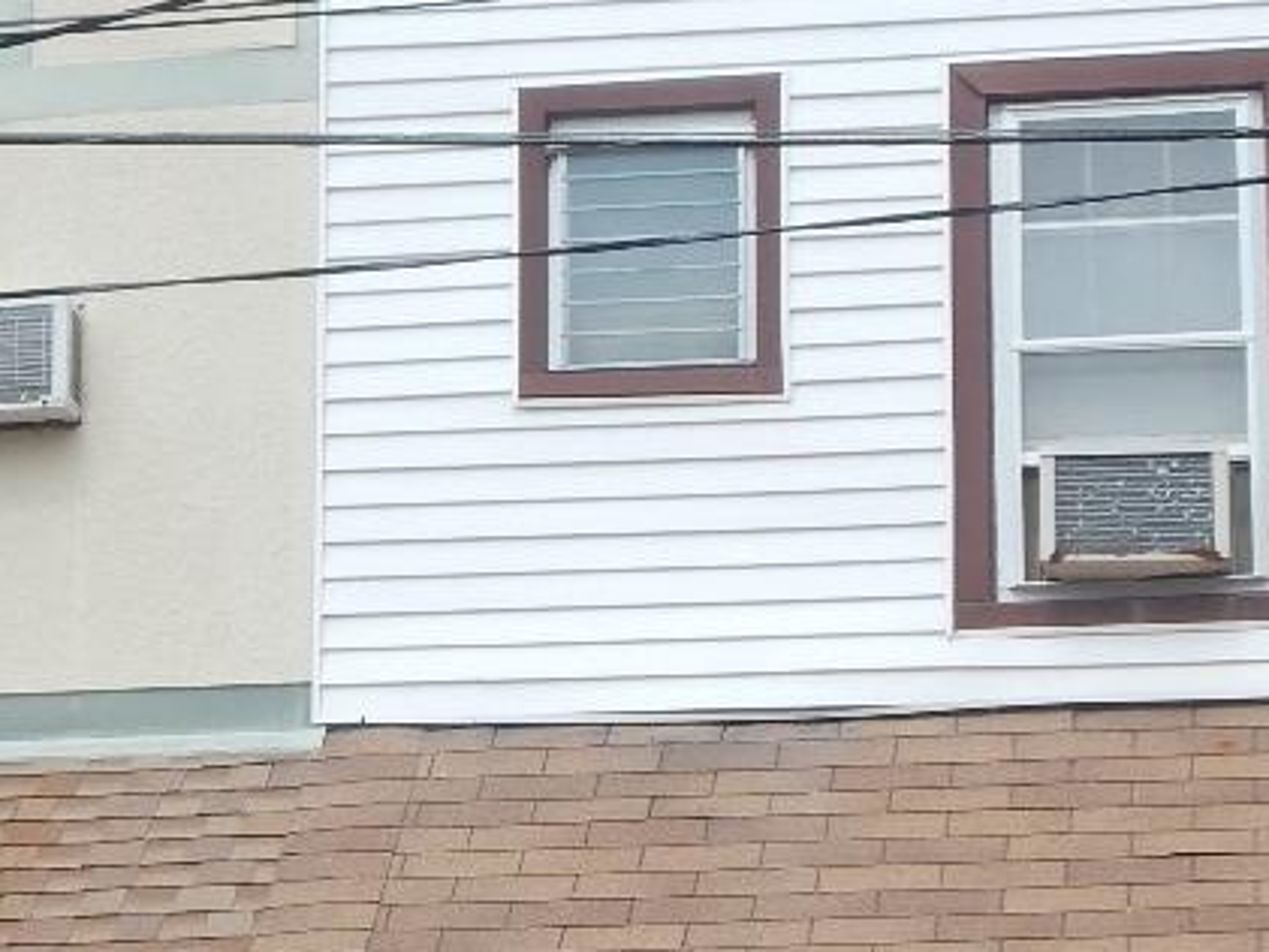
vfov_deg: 11.3
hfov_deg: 15.1
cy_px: 853
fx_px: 4767
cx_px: 380
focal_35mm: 130
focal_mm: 6.8
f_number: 3.4
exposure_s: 1/1500
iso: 125
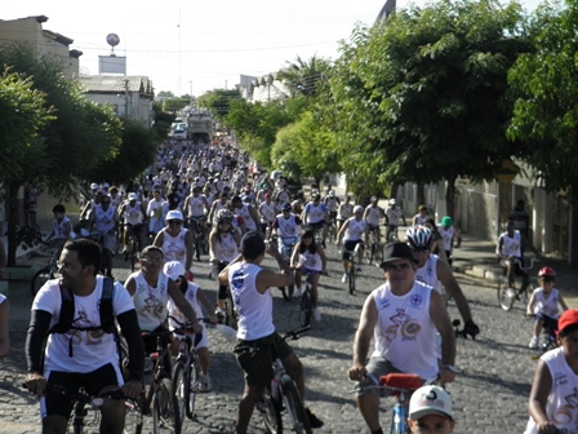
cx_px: 289
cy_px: 217
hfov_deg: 24.4
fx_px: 1336
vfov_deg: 18.4
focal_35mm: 80
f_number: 8.8
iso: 200
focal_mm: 14.3
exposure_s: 1/250
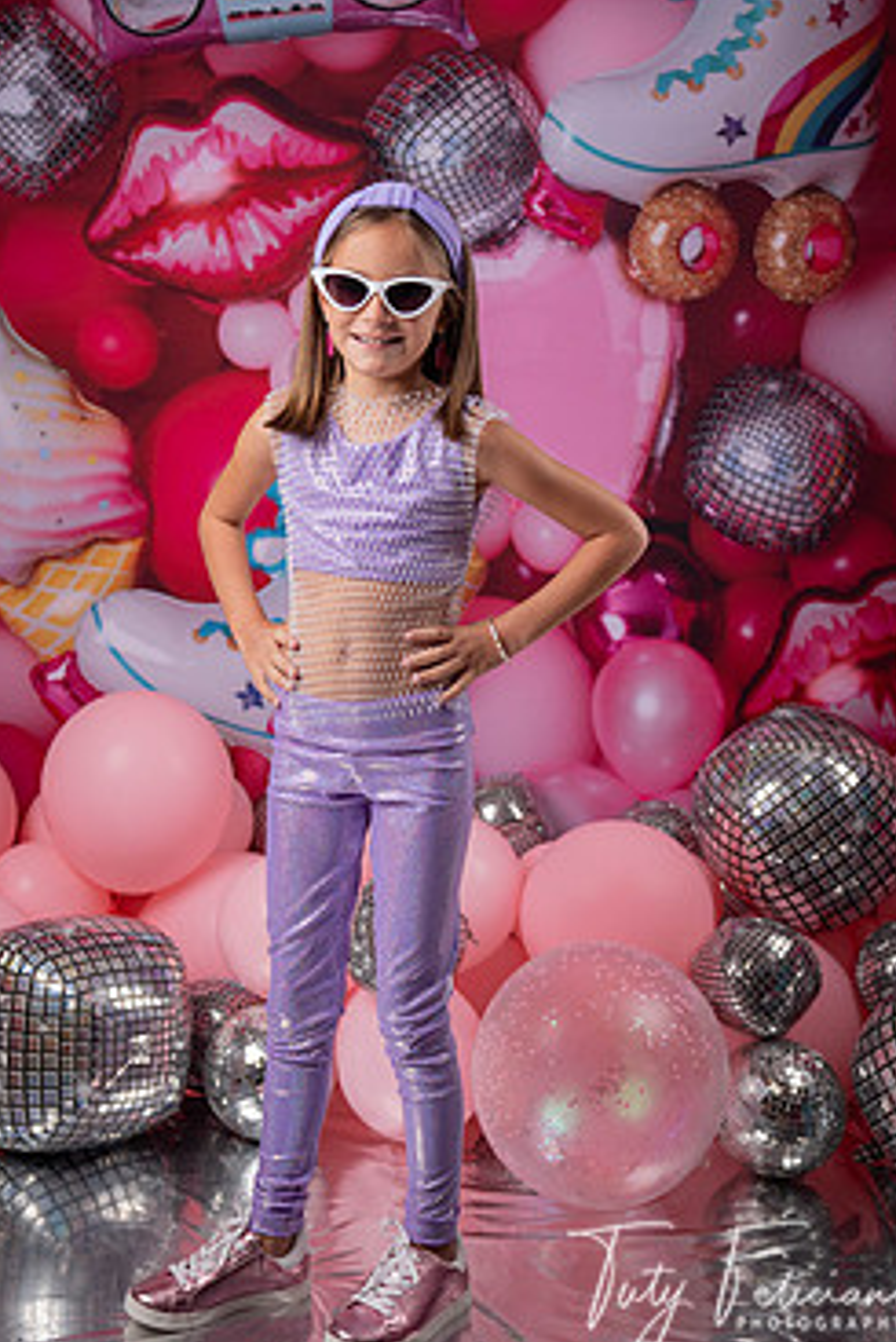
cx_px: 413
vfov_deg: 40.3
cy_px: 585
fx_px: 1827
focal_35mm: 49
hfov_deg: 27.5
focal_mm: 40
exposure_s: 1/125
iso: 50
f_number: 4
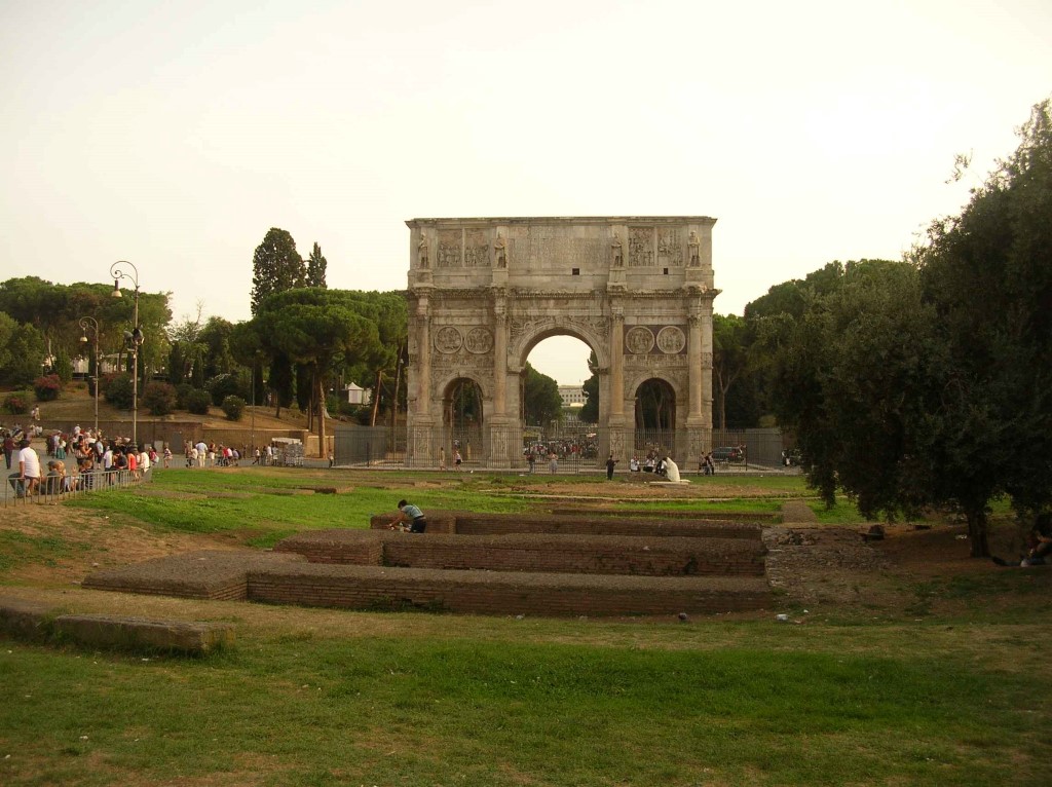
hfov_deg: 52.7
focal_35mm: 35
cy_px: 394
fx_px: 1063
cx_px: 526
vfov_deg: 40.6
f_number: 2.8
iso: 50
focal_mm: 5.8
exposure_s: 1/250
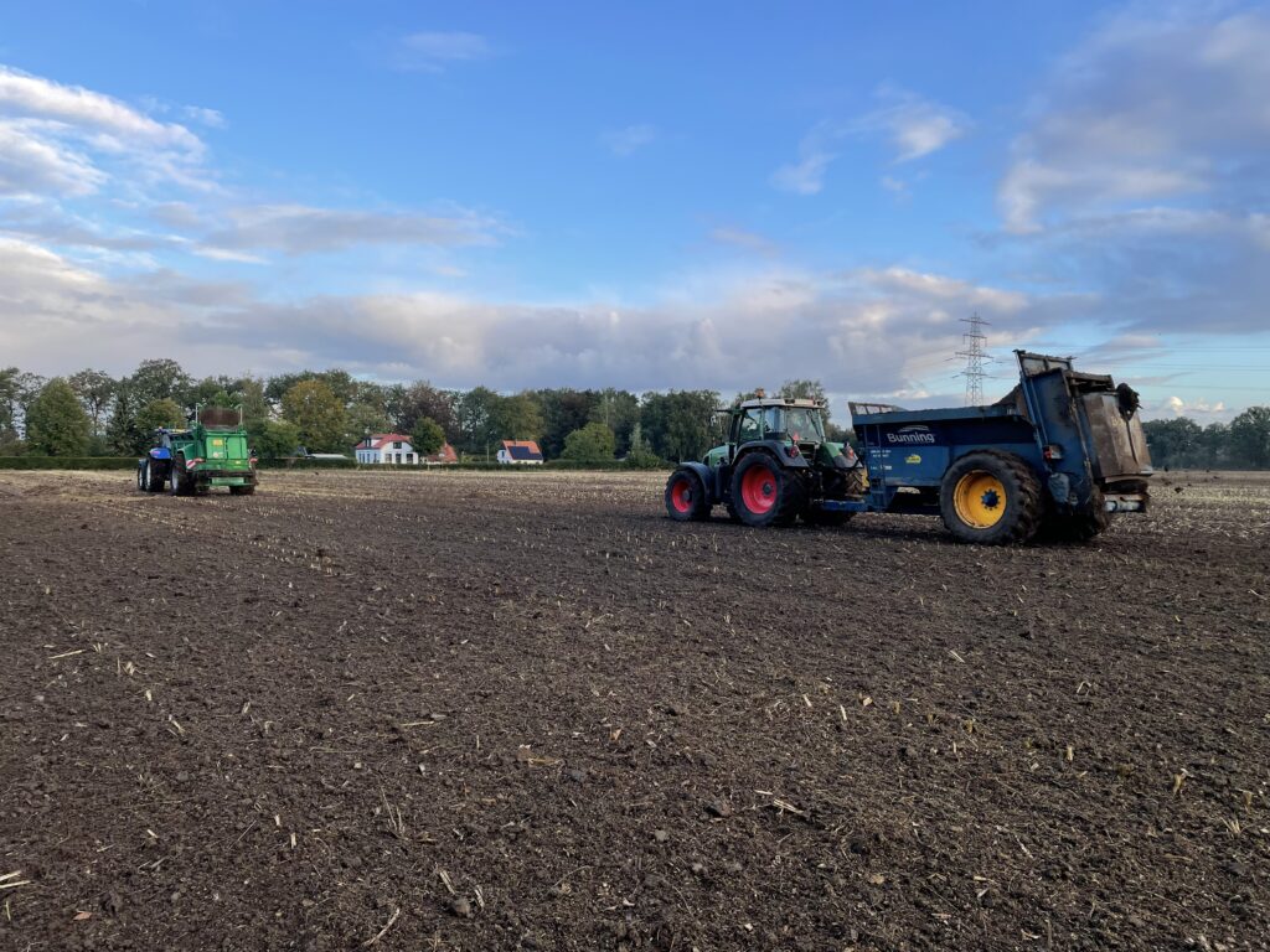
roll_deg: -0.4
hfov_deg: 67.3
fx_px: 954
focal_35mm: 26
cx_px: 635
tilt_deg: -0.3
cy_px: 476
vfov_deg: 53.1
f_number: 1.6
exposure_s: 1/694
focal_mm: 4.2
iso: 32
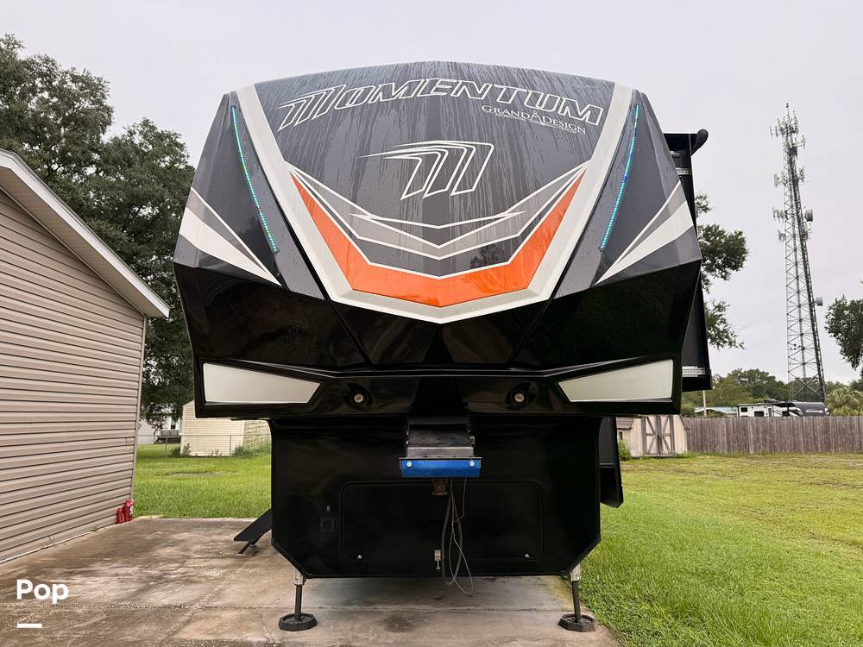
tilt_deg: +9.3
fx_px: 598
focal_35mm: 24
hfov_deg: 71.6
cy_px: 324
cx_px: 432
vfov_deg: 56.8
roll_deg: +0.2
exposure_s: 1/379
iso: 80
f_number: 1.78
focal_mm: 6.76
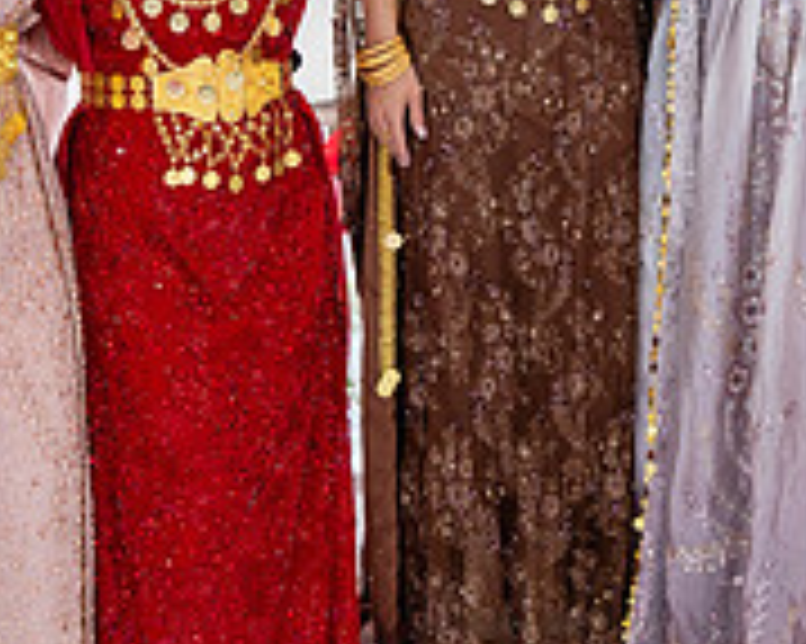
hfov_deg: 17.2
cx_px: 589
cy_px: 65
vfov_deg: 13.7
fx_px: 2646
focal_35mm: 111
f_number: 2.8
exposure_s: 1/160
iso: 640
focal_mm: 33
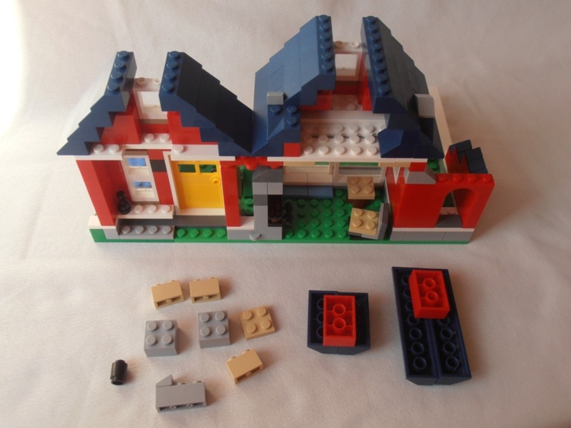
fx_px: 610
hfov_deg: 50.1
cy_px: 214
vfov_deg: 38.7
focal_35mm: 37
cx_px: 286
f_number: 3.9
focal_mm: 6.61
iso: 80
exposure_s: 1/160
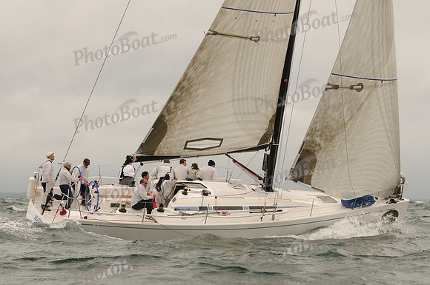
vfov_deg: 13.0
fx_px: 1252
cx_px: 215
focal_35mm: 105
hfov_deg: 19.5
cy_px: 142
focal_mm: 70
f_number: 5
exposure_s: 1/1000
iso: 200
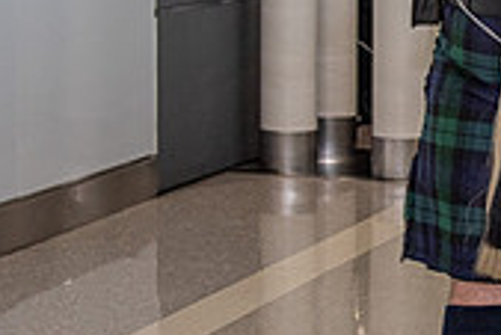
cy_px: 35
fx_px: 2298
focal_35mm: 165
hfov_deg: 12.3
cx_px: 517
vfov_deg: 8.3
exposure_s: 1/160
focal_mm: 35
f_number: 4
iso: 640
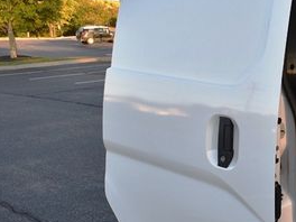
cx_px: 318
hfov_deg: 28.2
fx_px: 539
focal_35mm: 63
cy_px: 144
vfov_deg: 23.2
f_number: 5.6
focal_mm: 18
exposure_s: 1/250
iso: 250
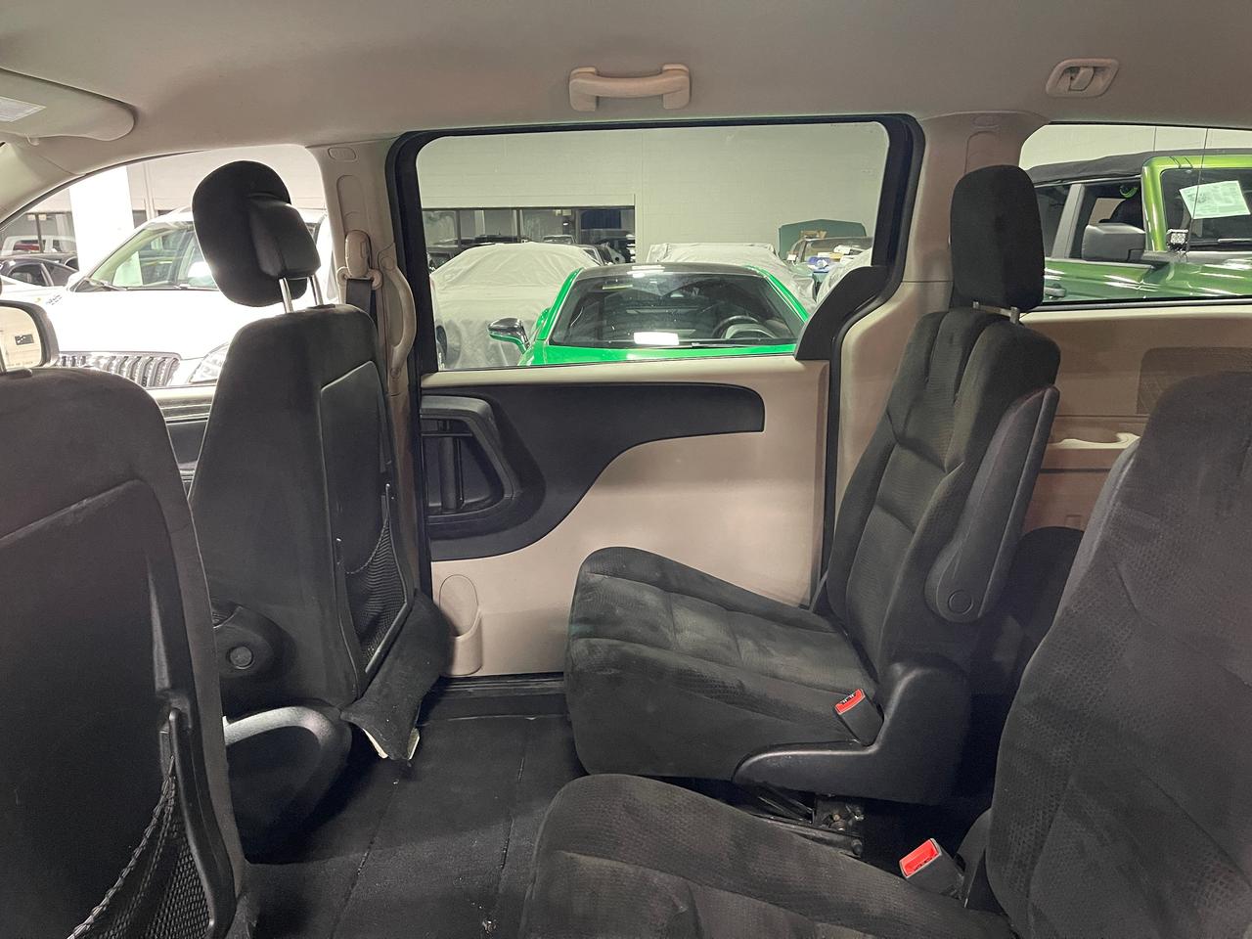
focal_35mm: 25
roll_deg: +0.7
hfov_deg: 69.4
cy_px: 470
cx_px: 626
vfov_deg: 54.9
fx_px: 904
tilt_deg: -14.6
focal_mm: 5.1
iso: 640
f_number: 1.6
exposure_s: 1/36
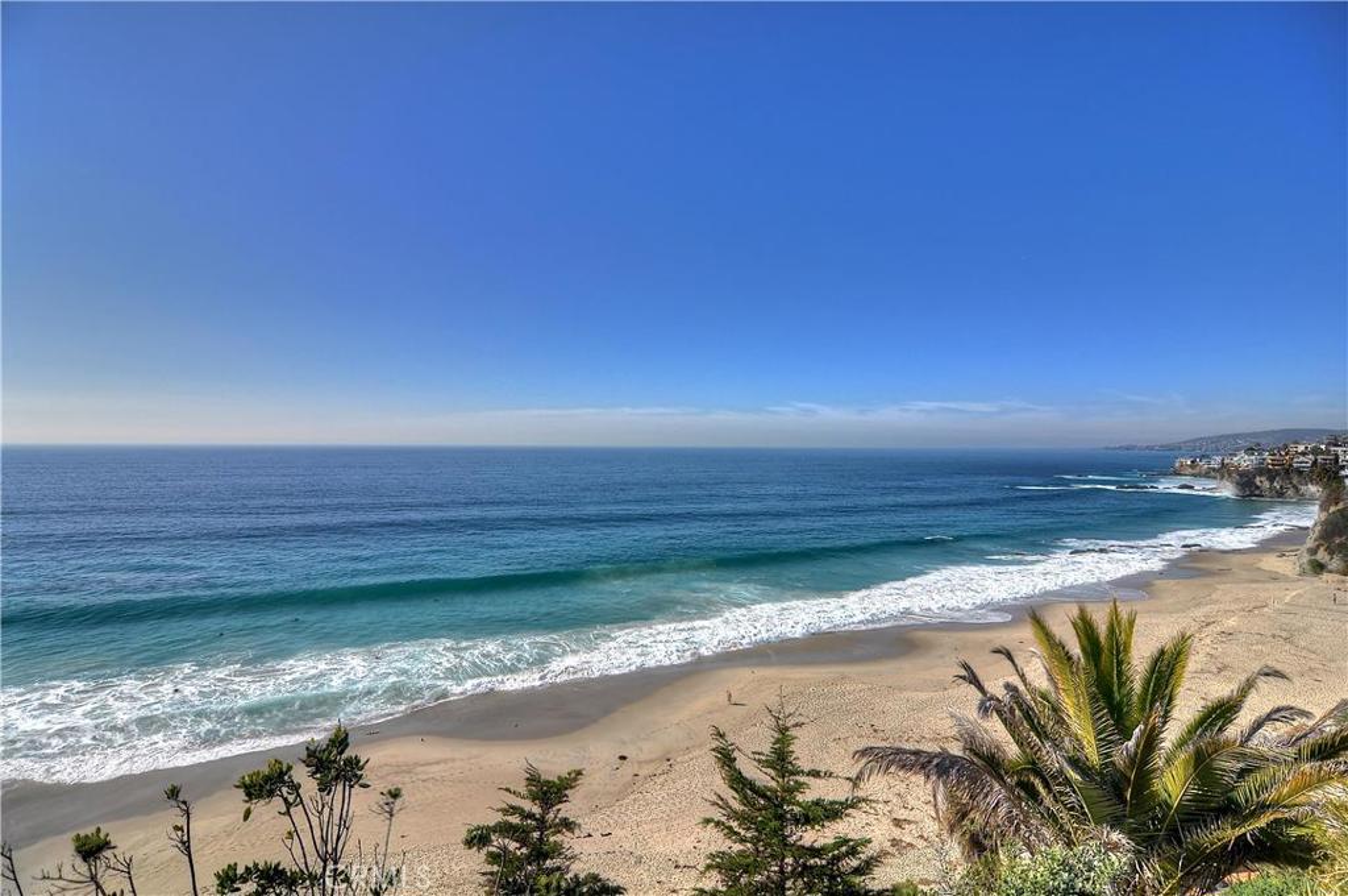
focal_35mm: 18
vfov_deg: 67.2
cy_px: 448
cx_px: 674
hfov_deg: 90.1
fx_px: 673
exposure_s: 1/1600
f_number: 7.1
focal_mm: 12
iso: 200
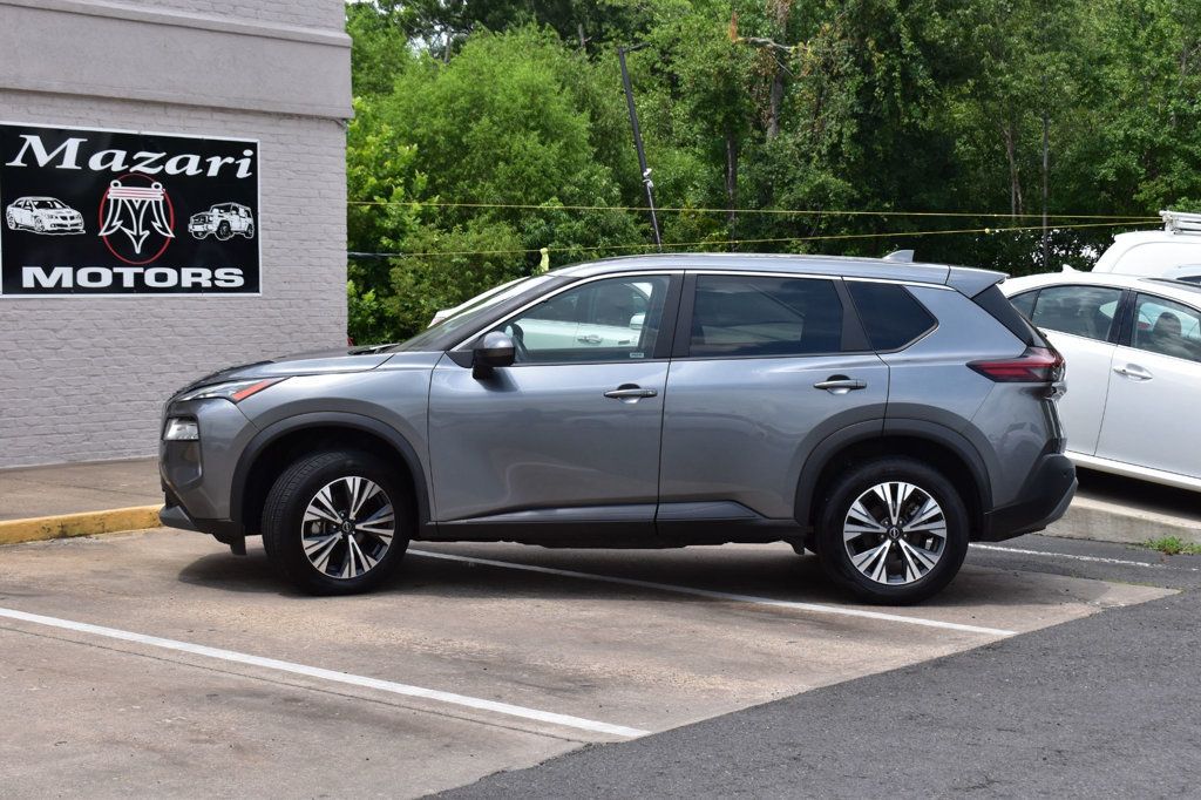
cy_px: 400
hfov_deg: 33.4
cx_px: 600
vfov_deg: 22.6
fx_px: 2001
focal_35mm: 60
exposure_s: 1/500
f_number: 11
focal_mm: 40
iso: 400
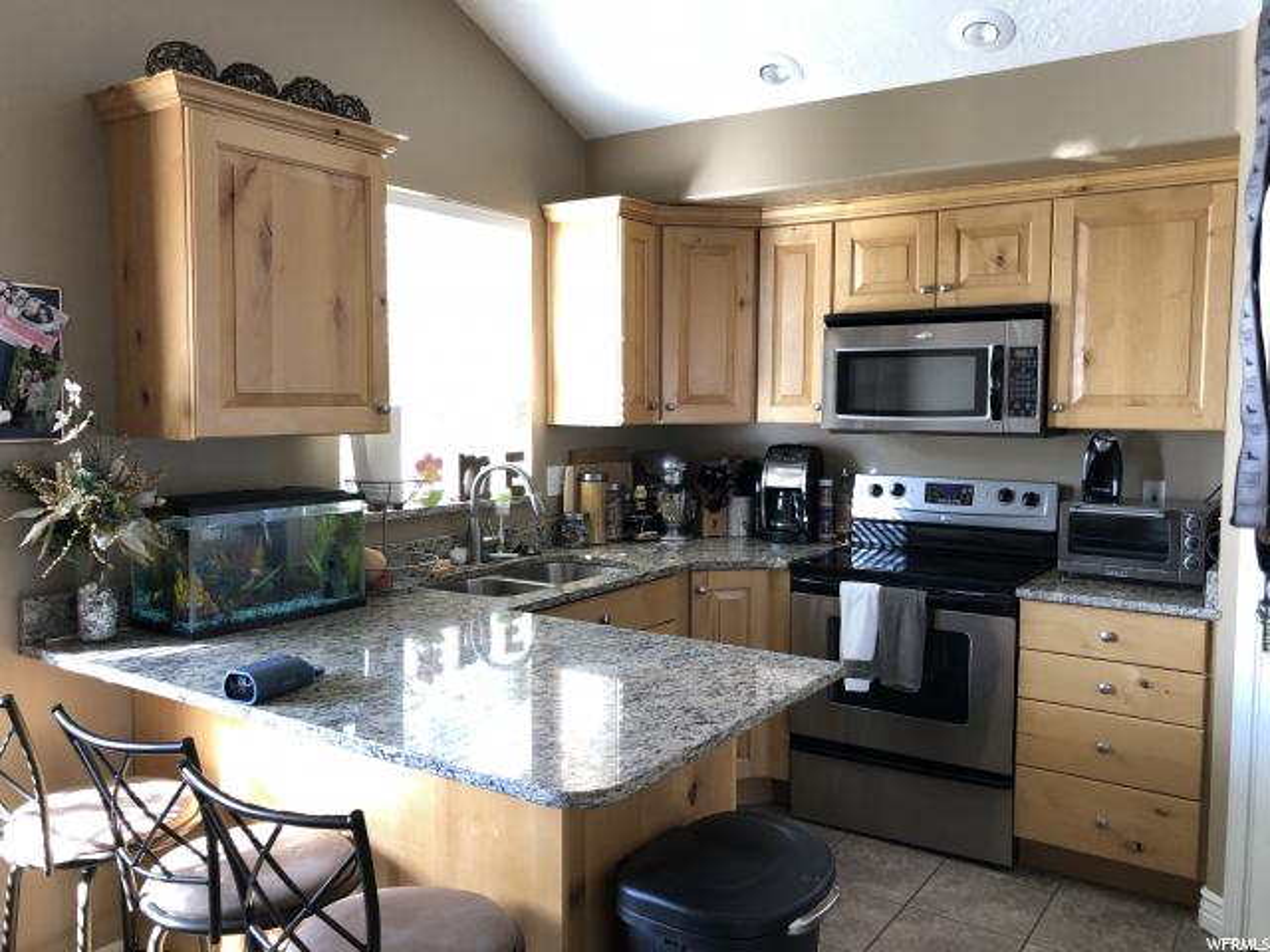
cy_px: 476
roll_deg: -0.8
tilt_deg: -3.8
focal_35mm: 28
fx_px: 1027
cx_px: 635
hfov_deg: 63.4
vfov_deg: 49.7
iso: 40
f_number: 1.8
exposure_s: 1/20
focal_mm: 4
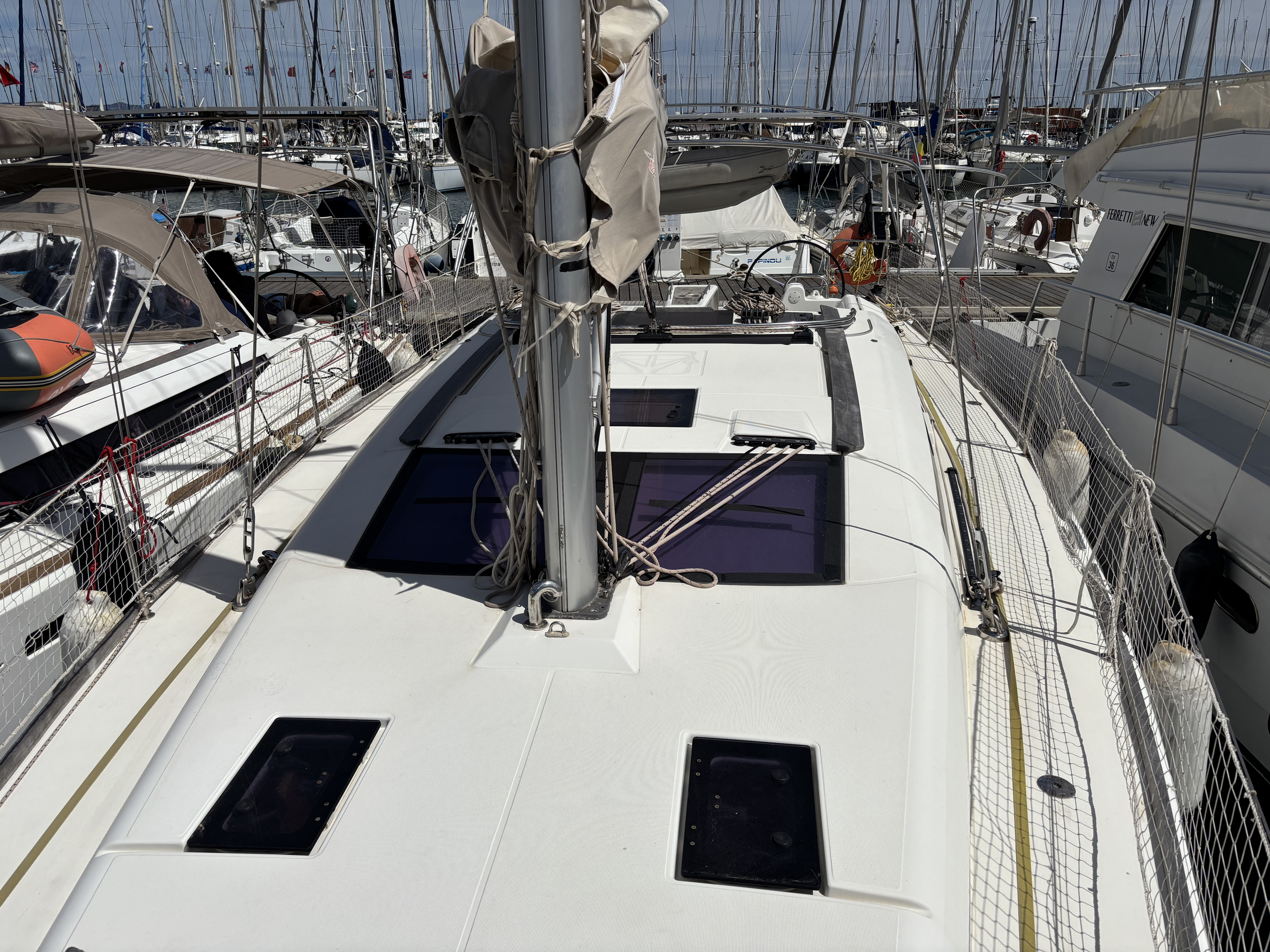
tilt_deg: -18.7
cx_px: 635
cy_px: 476
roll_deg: +0.4
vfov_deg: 53.1
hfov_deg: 67.3
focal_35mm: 26
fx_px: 954
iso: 50
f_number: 1.6
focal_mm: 5.96
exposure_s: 1/13889
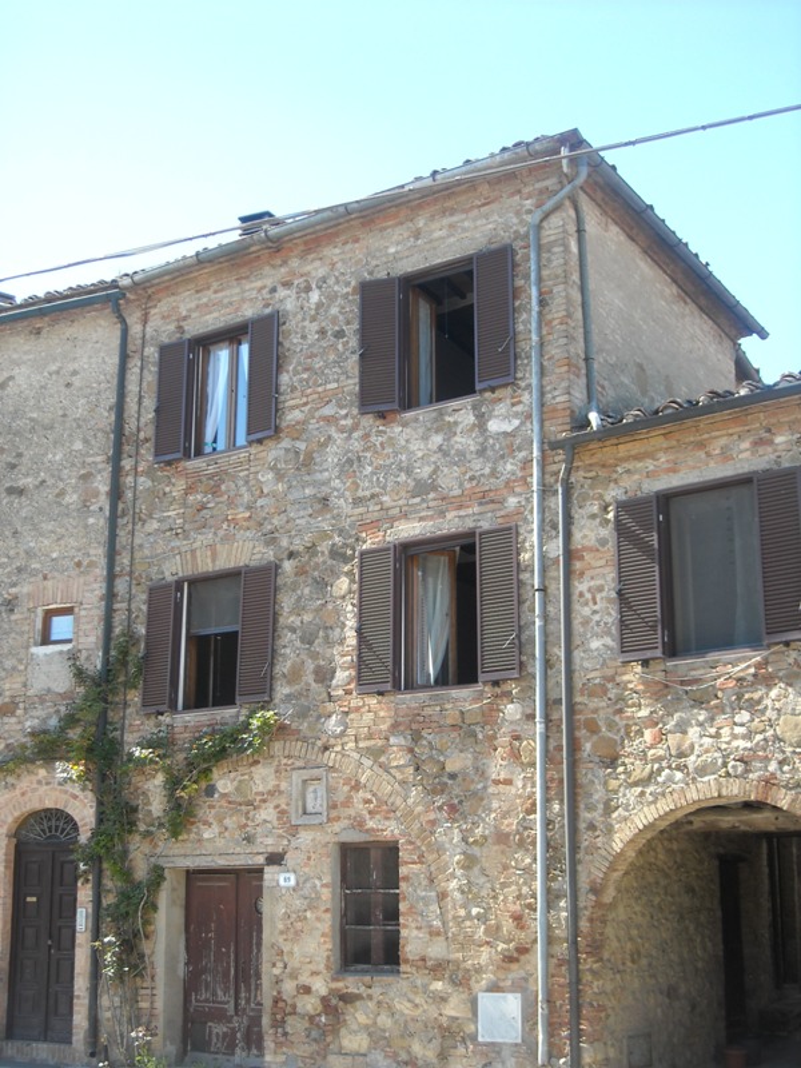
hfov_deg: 29.7
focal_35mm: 49
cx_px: 400
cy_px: 534
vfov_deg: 38.9
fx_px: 1512
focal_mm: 7.92
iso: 64
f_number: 3.2
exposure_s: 1/218
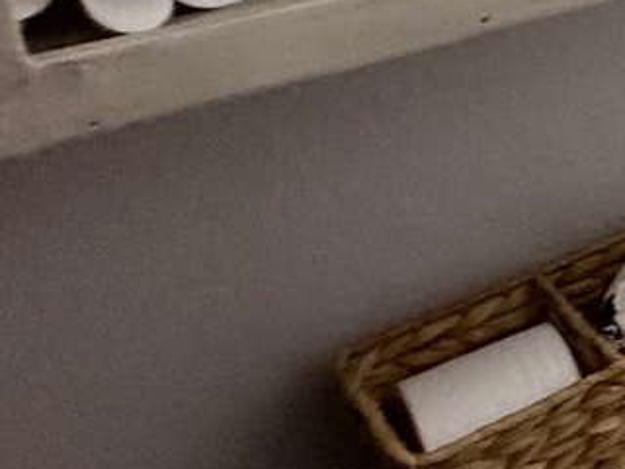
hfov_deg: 17.9
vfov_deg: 21.0
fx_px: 1137
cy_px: -154
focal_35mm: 63
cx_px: 1312
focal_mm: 2.22
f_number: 2.2
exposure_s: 1/120
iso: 250
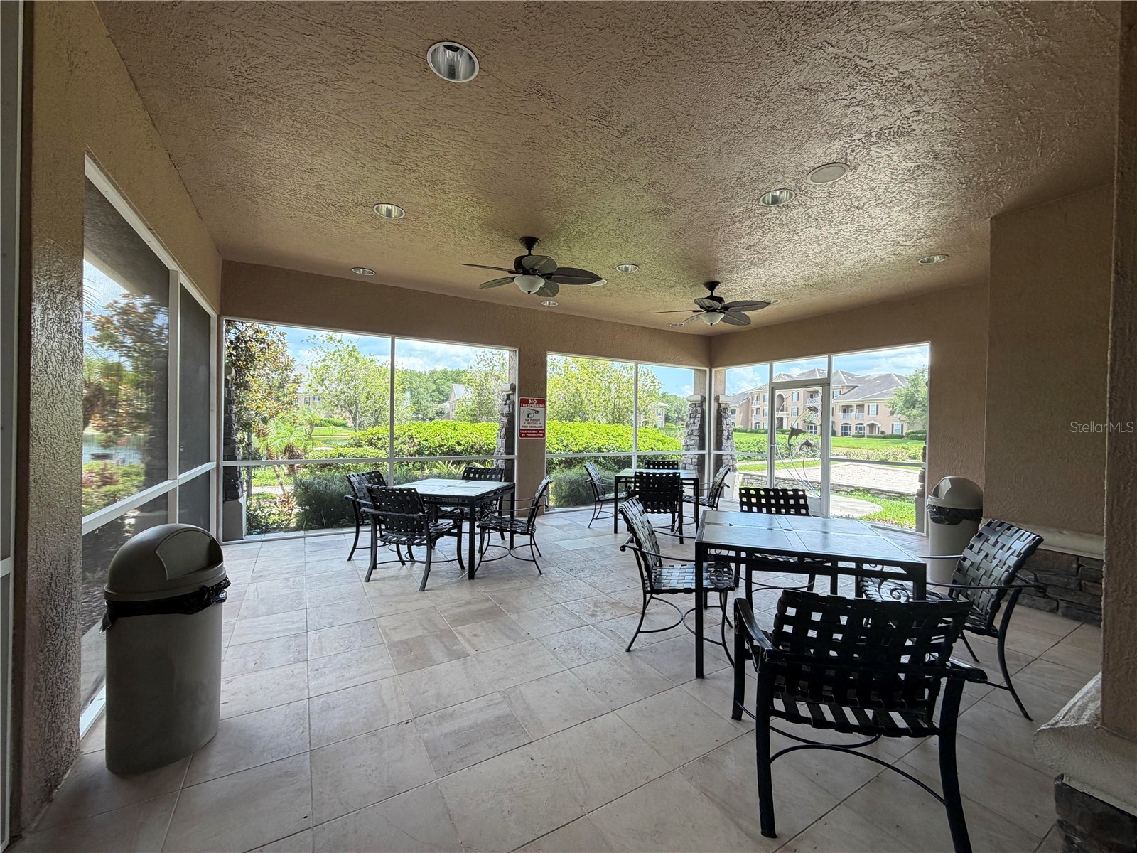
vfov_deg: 85.7
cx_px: 568
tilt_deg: +0.5
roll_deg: -0.4
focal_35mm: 14
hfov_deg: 102.1
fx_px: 460
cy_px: 426
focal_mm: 2.22
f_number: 2.2
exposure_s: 1/141
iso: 50
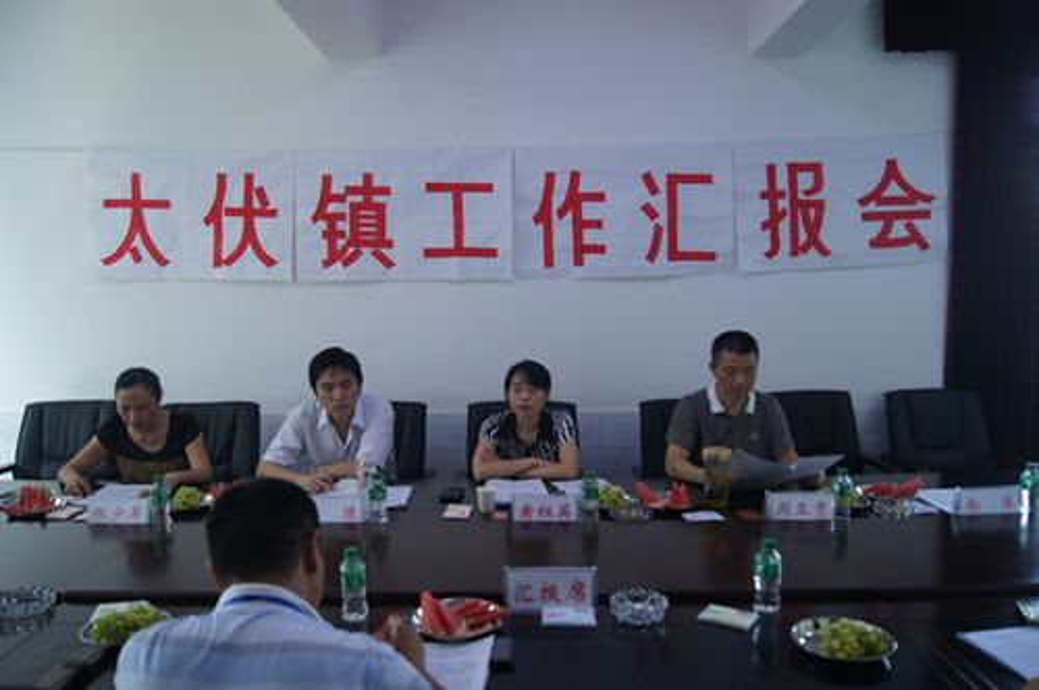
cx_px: 520
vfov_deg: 47.8
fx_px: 778
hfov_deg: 67.4
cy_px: 345
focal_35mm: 27
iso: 250
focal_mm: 18
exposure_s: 1/30
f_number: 3.5
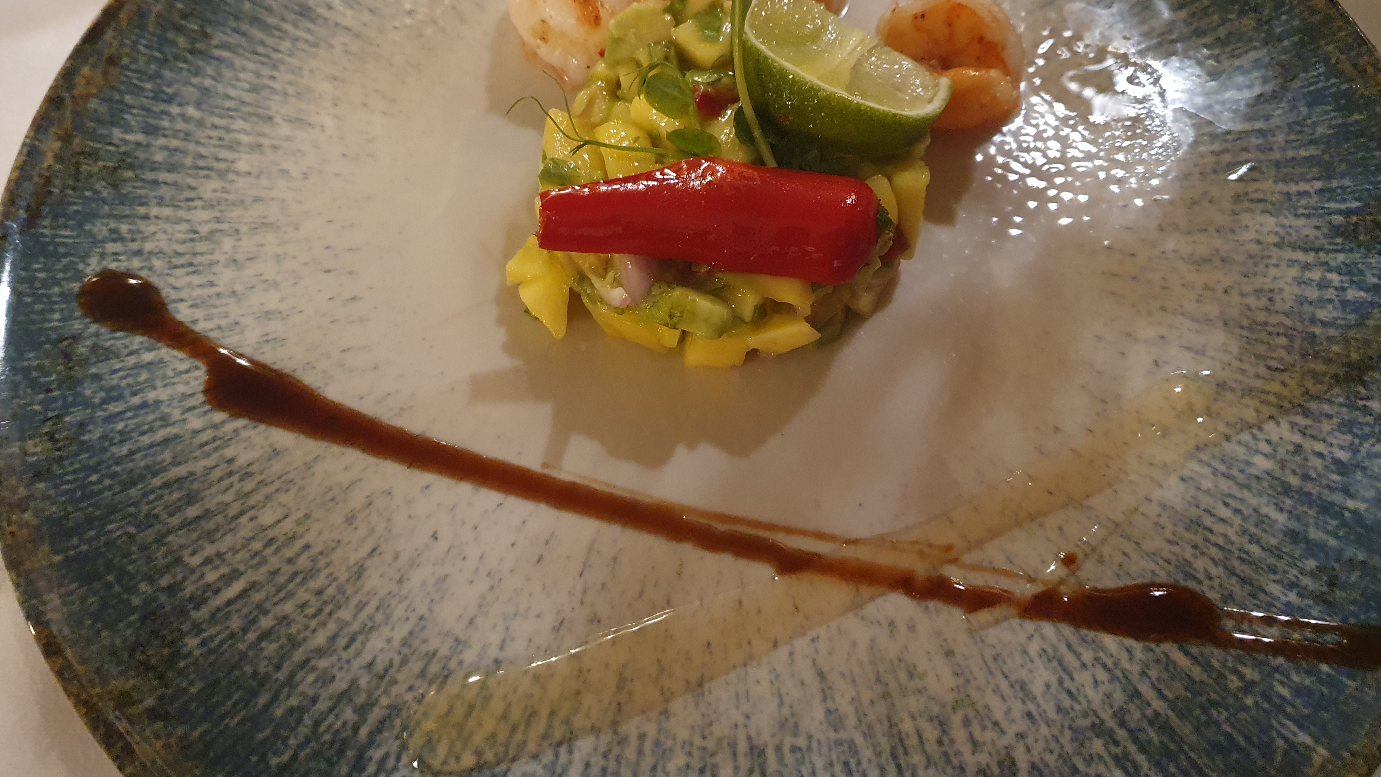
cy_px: 301
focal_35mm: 29
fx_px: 1062
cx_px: 694
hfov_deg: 66.1
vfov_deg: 40.0
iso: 500
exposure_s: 1/33
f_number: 1.5
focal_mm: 4.32
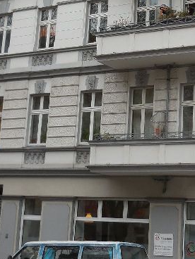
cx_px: 114
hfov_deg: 14.8
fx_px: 751
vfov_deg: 19.3
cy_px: 27
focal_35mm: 100
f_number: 3.8
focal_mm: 8.2
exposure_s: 1/160
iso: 125
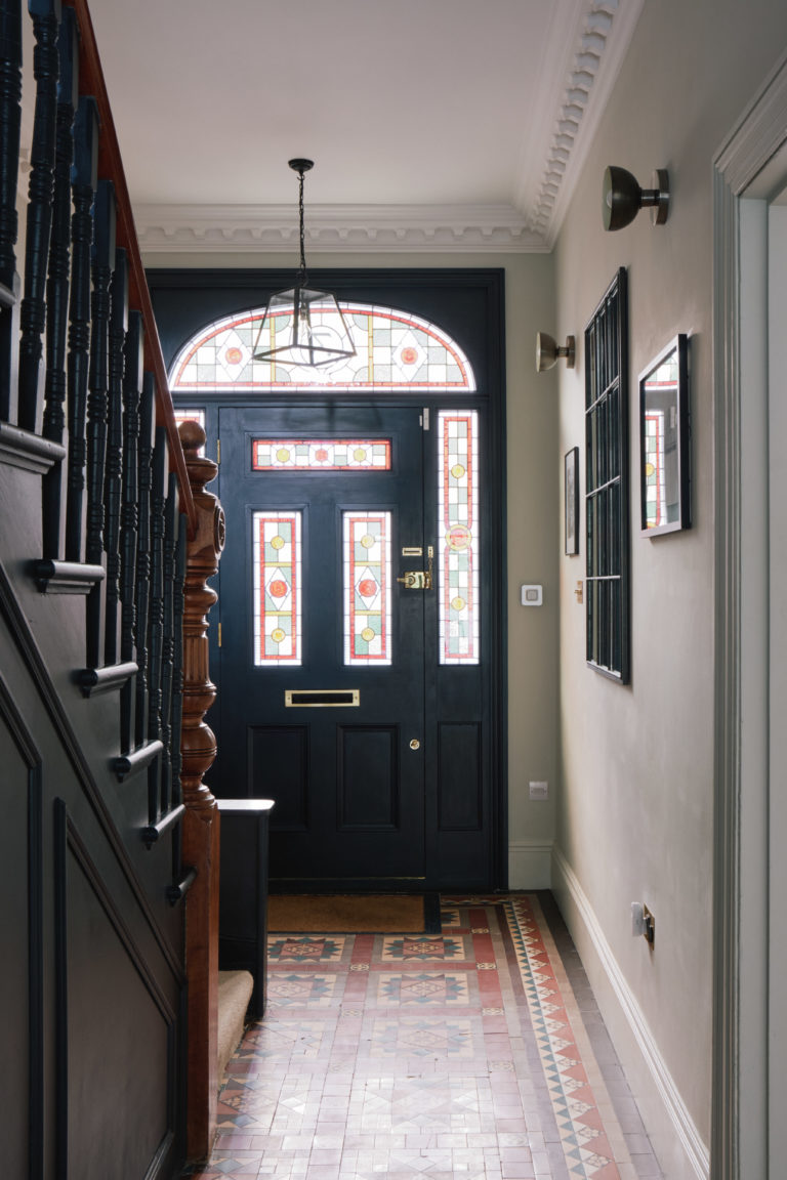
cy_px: 590
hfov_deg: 37.9
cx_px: 394
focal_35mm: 35
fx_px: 1148
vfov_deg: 54.4
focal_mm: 23.4
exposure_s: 1.3
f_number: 11
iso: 160
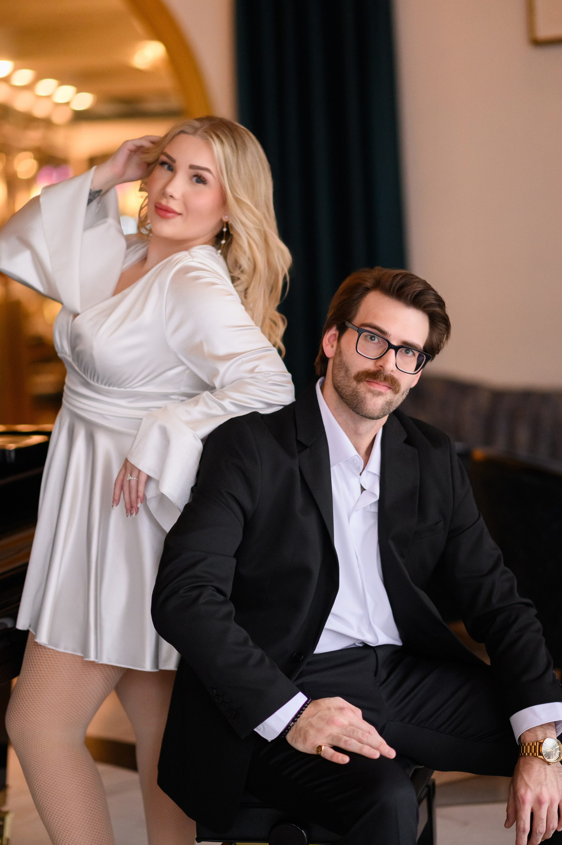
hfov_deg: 16.0
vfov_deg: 23.9
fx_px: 1993
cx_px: 281
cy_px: 422
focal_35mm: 85
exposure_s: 1/200
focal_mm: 85
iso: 4000
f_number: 2.2
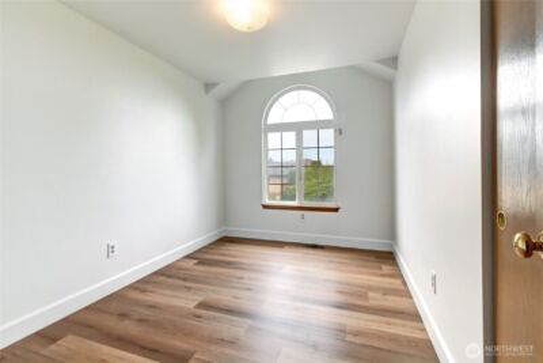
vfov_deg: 77.4
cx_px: 272
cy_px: 182
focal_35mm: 15
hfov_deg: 100.4
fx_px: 226
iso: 3200
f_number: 11
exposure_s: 1/50
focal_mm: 10
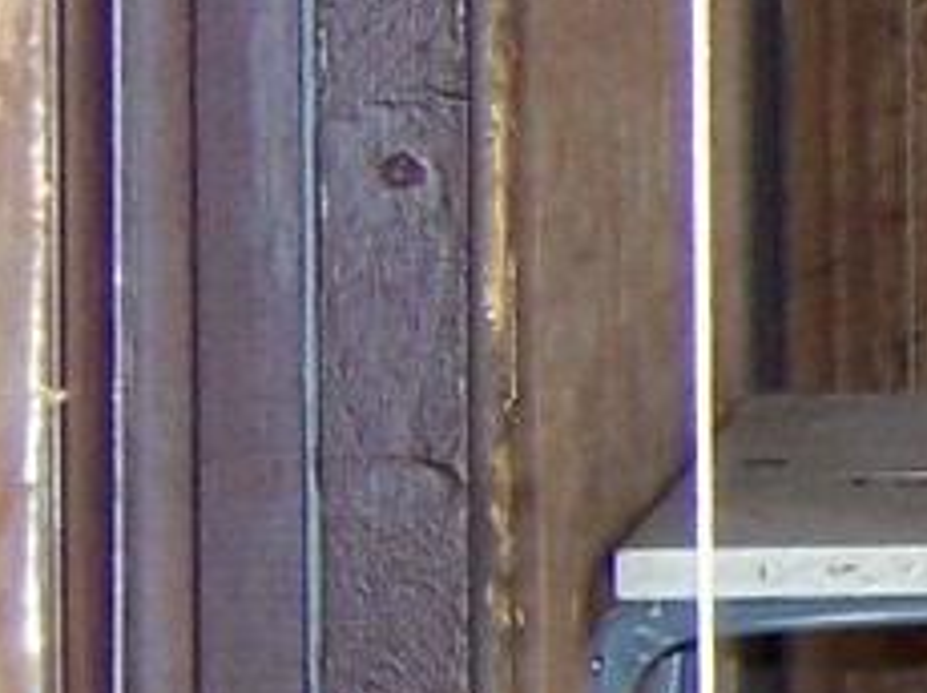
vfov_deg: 6.6
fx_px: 5966
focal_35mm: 223
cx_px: 2845
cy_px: 451
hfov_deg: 7.7
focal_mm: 5.5
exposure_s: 1/60
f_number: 2.8
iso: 140
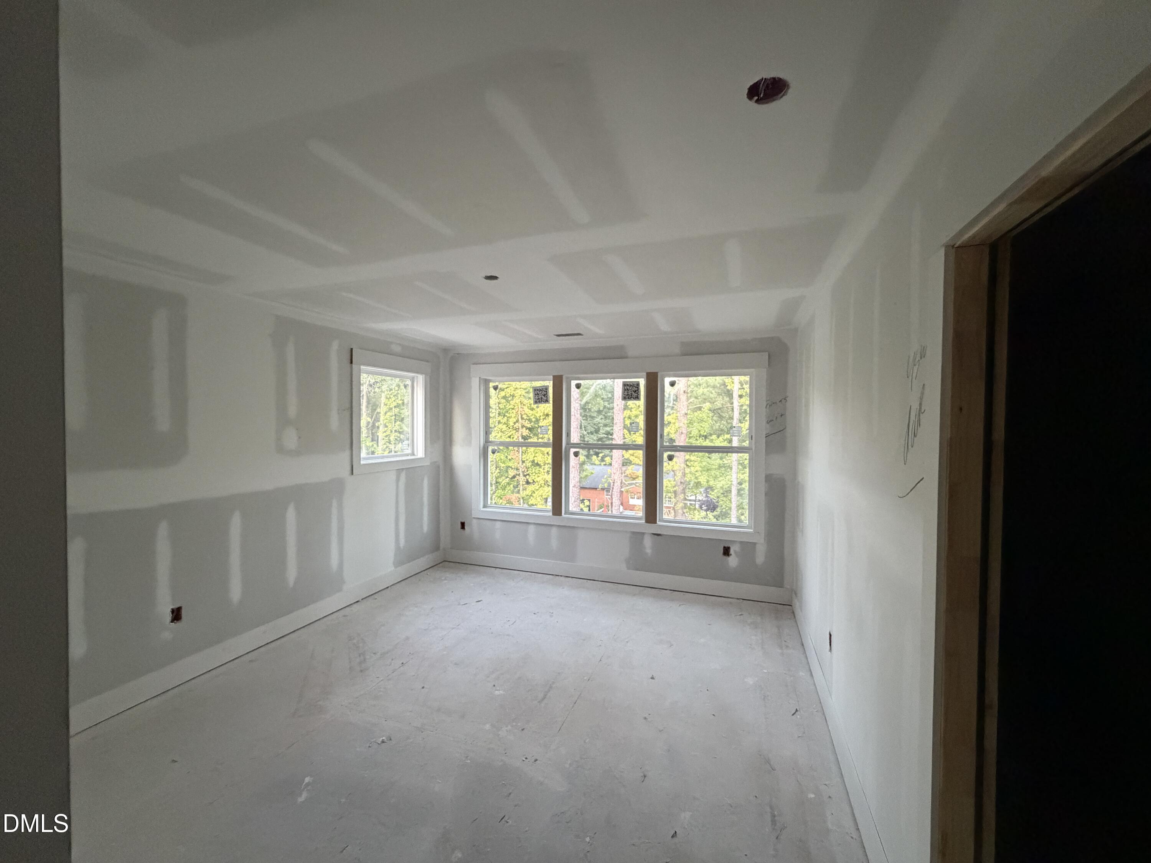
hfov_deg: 102.1
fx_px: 466
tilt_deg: -0.5
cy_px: 432
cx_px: 576
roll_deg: -0.5
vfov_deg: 85.7
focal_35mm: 14
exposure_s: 1/60
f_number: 2.2
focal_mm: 2.22
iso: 1000
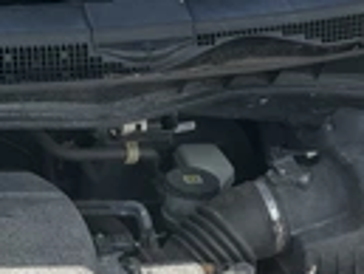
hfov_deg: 20.8
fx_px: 947
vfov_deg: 16.1
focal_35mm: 90
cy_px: 282
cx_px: -25
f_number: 1.8
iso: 25
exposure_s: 1/883
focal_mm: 3
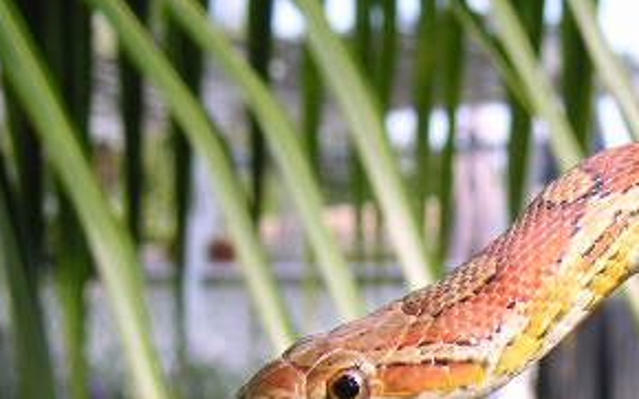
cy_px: 403
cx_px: 648
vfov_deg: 14.4
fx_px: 1549
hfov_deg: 22.4
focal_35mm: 89
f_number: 2.8
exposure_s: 1/180
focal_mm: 6
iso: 50
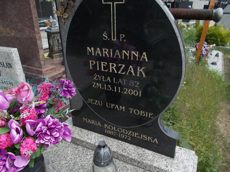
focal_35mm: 26
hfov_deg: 67.3
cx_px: 115
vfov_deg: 53.1
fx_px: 173
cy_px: 86
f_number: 3.2
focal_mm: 4.6
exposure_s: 1/400
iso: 80
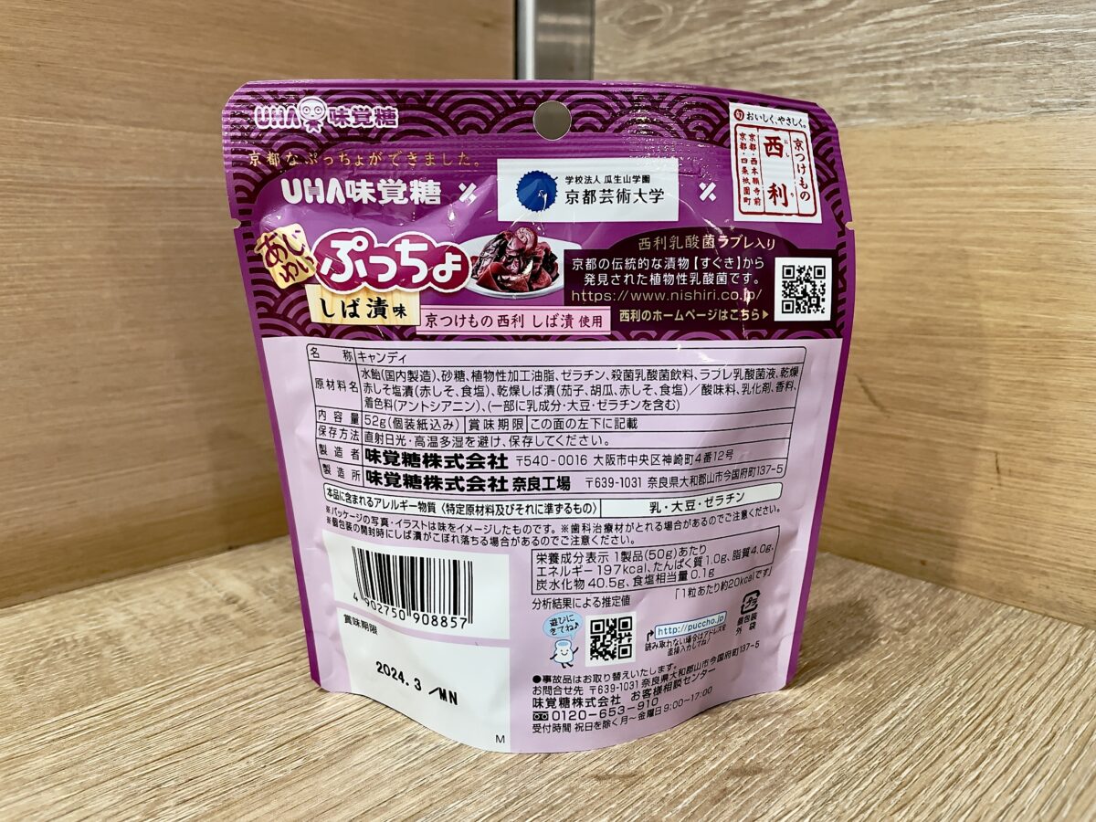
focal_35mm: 26
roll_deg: -0.8
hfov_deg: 67.3
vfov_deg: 53.1
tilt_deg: -12.5
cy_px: 411
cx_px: 548
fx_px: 823
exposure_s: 1/60
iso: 250
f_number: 1.6
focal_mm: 4.2
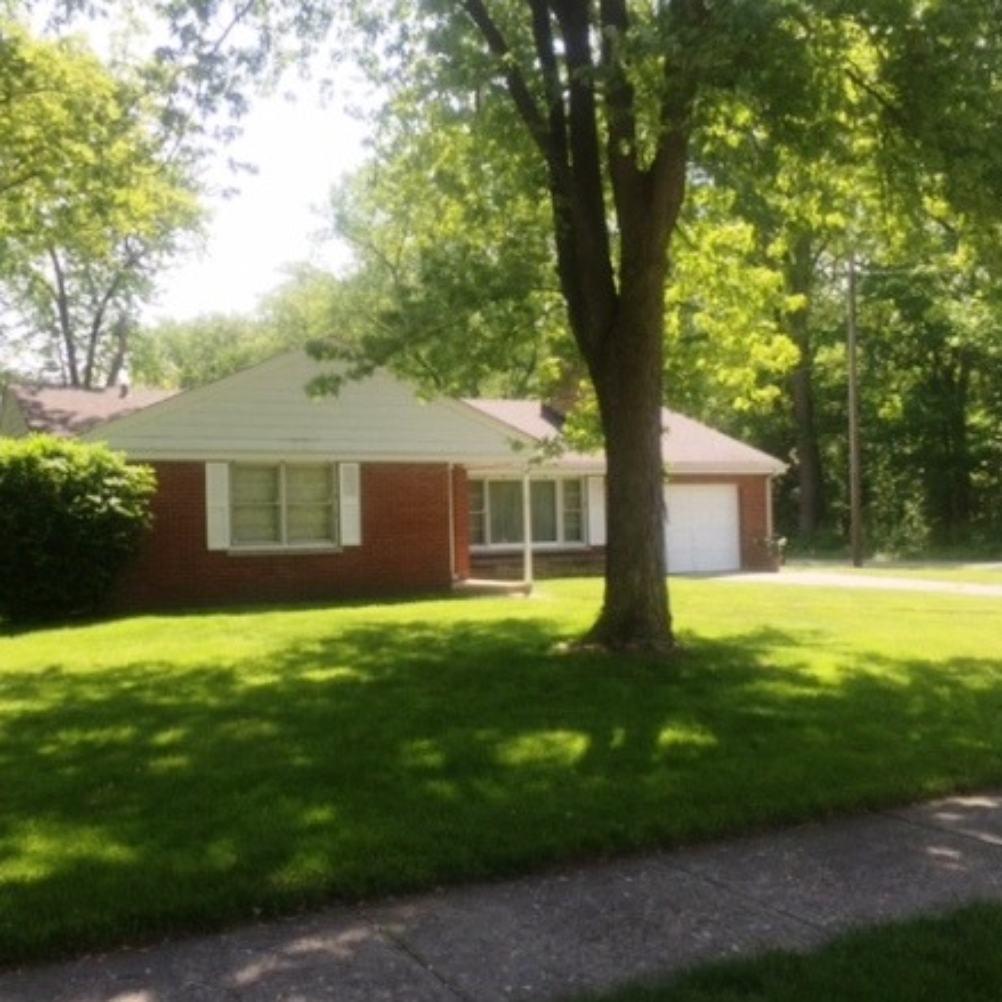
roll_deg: +0.2
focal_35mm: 35
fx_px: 1146
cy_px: 504
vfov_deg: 47.2
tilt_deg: +0.7
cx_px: 409
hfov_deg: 47.0
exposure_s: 1/638
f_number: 2.2
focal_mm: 4.15
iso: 32
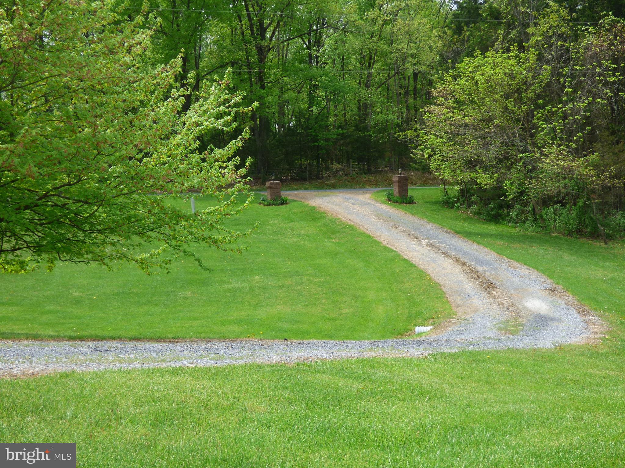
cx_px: 312
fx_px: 903
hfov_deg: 38.2
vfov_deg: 29.1
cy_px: 234
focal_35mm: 50
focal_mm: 8.68
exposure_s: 1/500
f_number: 3.8
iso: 100
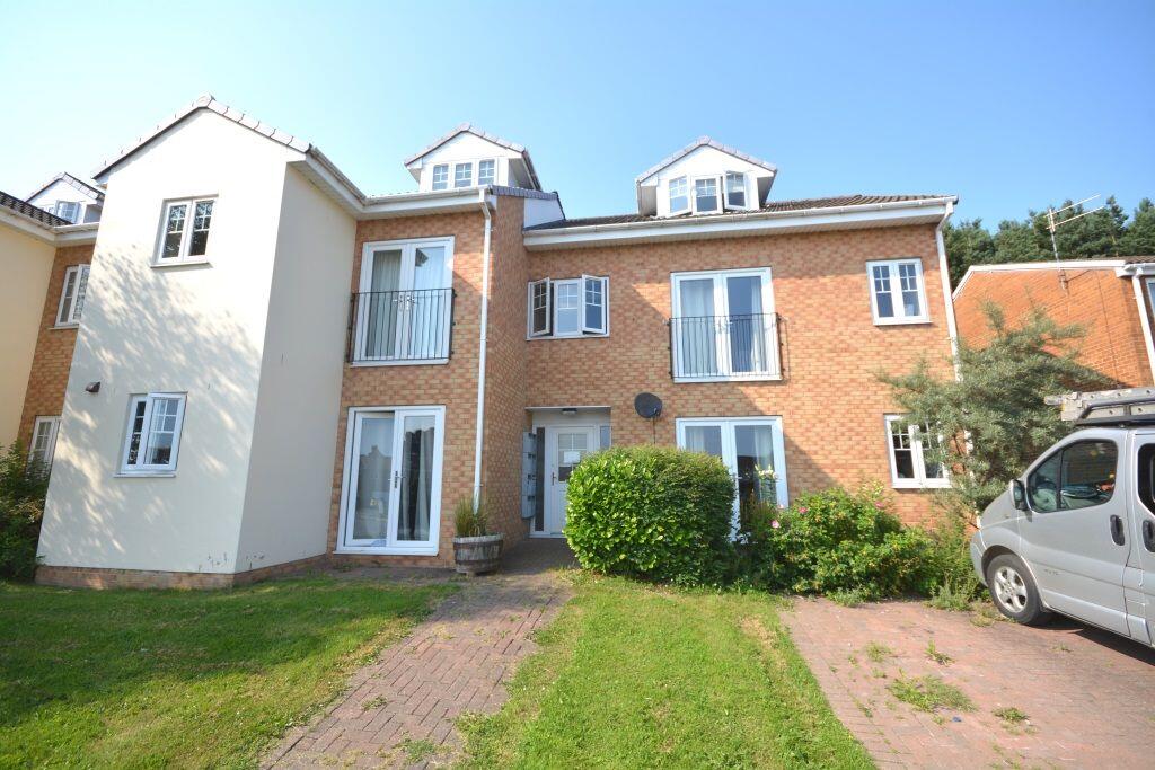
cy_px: 385
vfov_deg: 77.3
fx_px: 481
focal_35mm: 15
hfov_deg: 100.4
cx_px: 578
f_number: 8
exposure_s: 1/250
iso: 140
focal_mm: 10
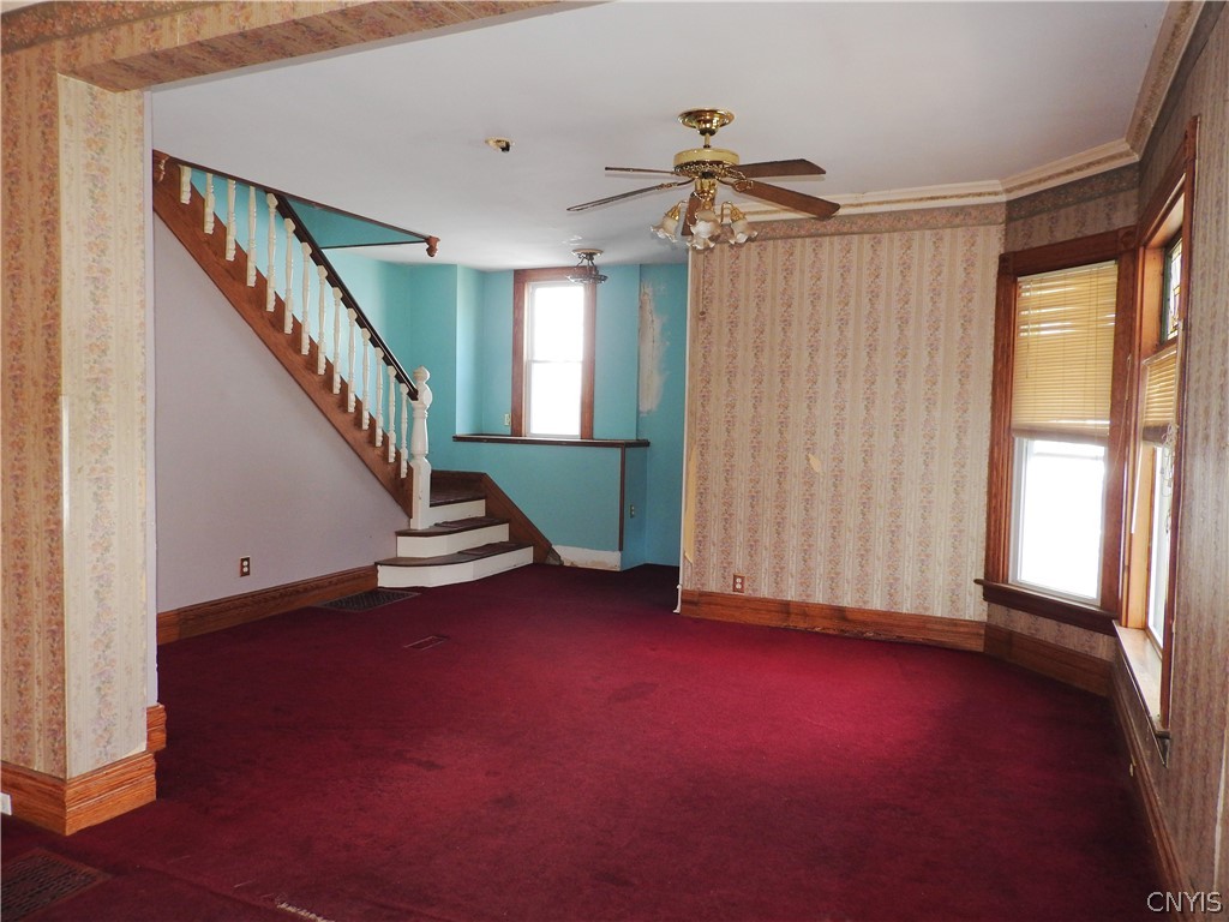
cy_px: 461
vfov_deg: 56.8
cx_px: 614
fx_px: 852
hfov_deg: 71.6
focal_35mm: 24
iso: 200
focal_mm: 4.3
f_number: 3.3
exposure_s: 1/30
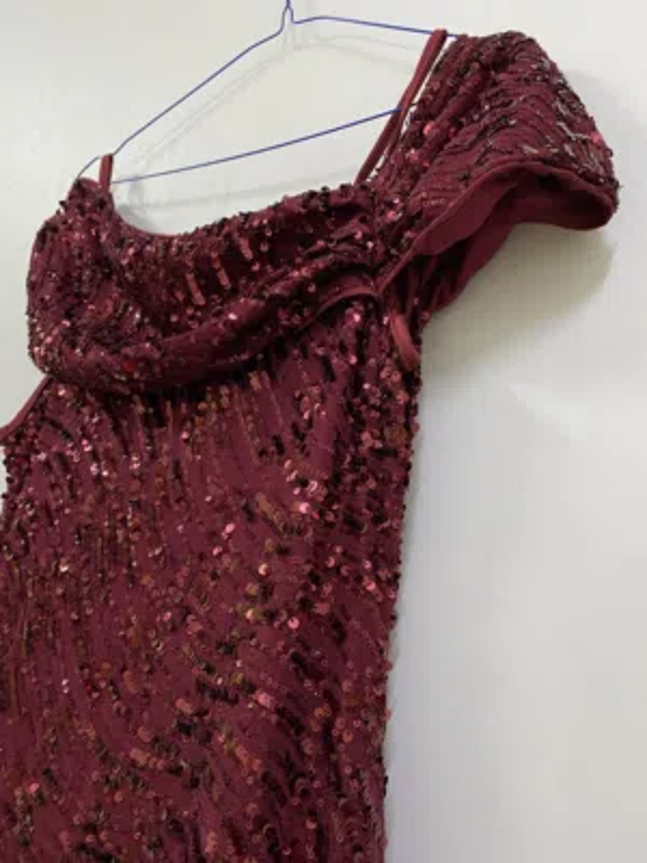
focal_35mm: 26
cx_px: 324
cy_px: 432
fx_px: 648
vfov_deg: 67.3
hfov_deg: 53.1
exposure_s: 1/25
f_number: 1.8
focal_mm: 4.25
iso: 500
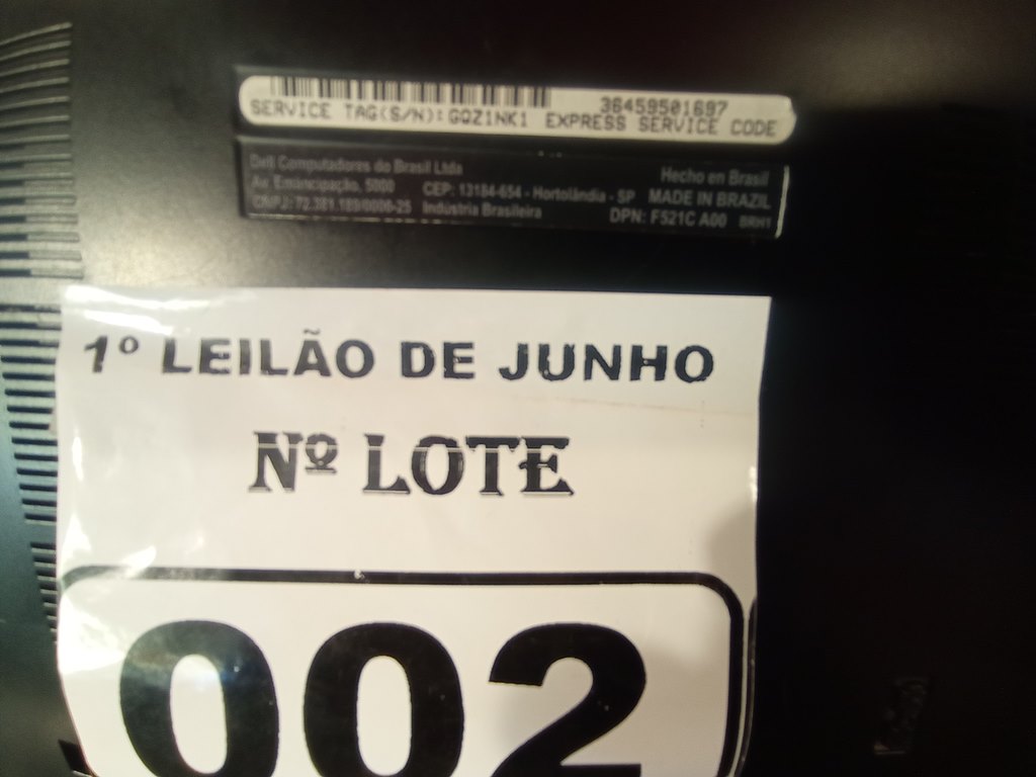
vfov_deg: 49.7
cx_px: 518
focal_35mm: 28
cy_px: 388
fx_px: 838
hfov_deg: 63.4
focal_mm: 1.65
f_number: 2.2
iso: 214
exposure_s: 1/40
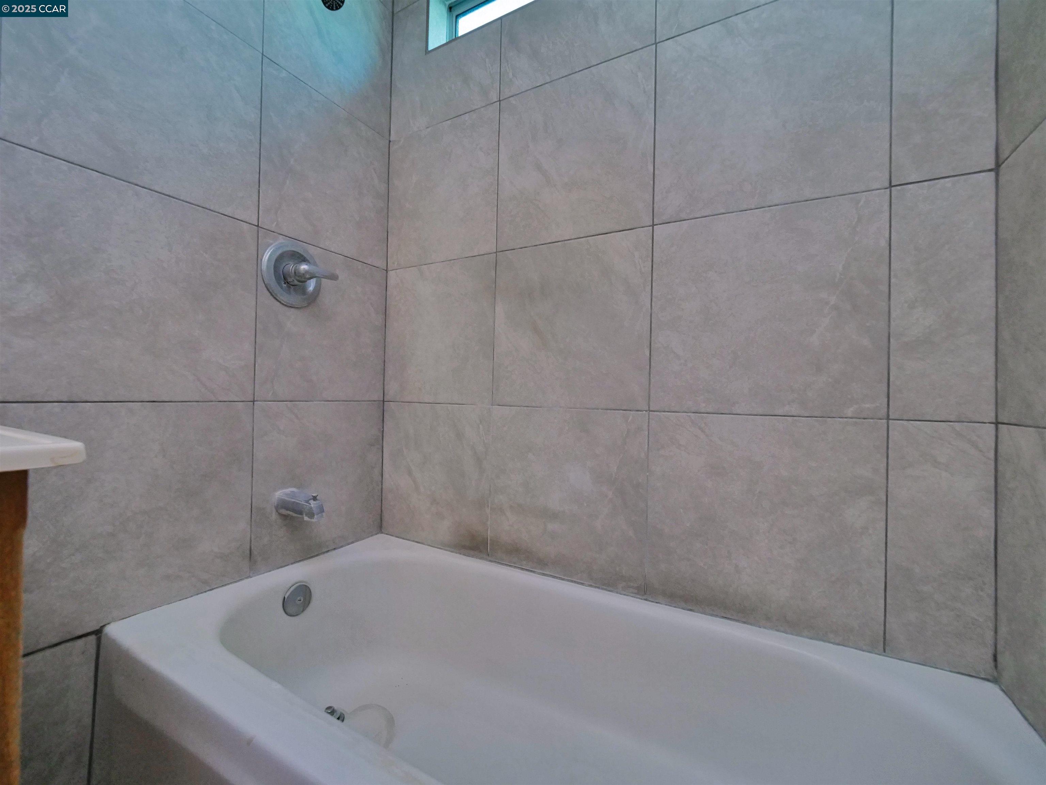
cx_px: 523
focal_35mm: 14
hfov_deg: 102.1
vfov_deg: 85.7
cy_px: 392
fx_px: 423
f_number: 4.5
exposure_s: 1/160
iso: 800
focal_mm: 7
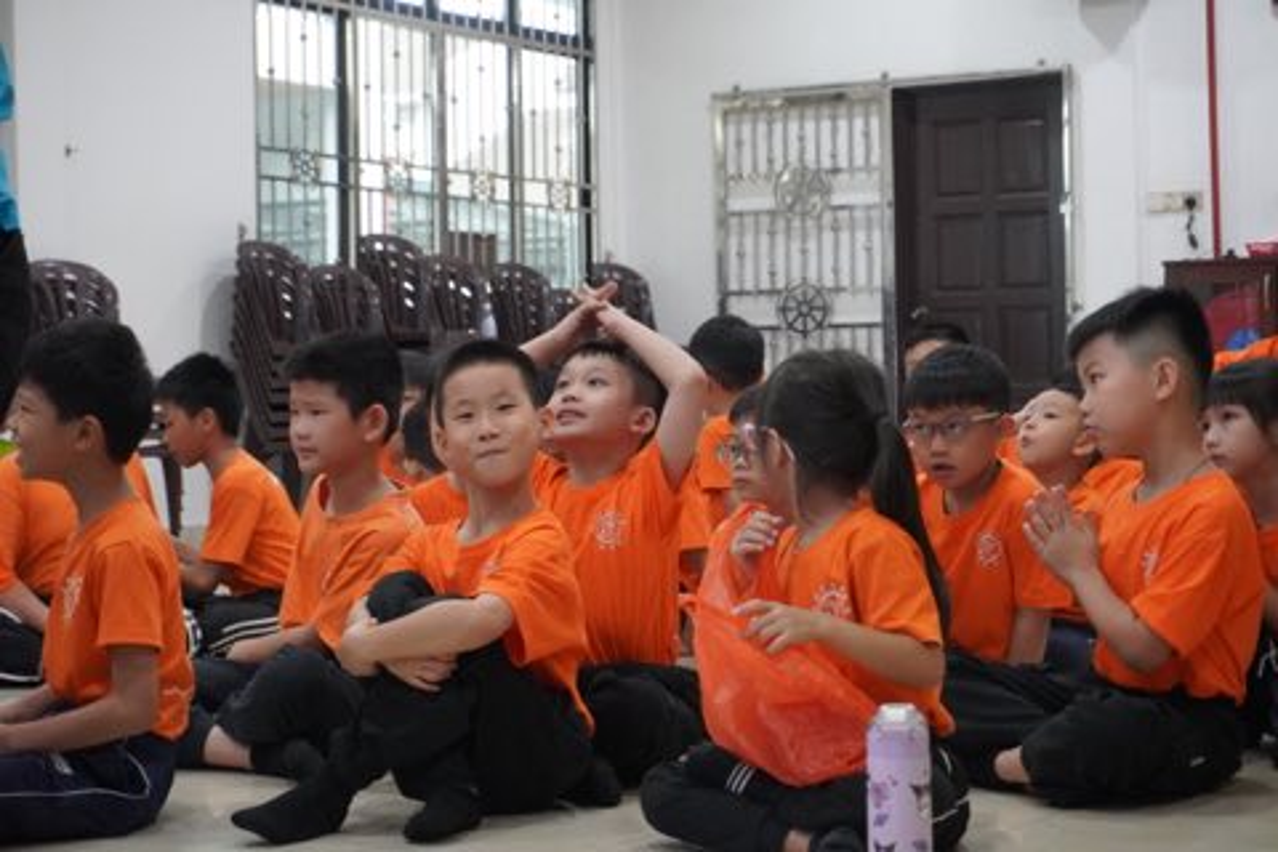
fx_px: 2662
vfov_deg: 18.2
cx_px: 639
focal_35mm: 75
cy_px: 426
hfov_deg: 27.0
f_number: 5.6
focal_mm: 50
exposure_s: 1/160
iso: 6400
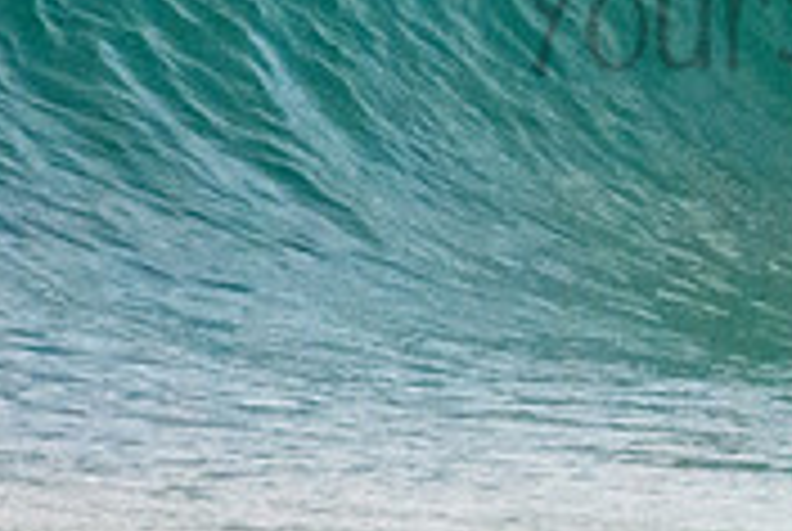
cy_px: -34
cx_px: 976
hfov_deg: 0.8
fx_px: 54321
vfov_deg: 0.6
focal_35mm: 2465
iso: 10000
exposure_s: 1/1000
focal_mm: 500
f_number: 5.6
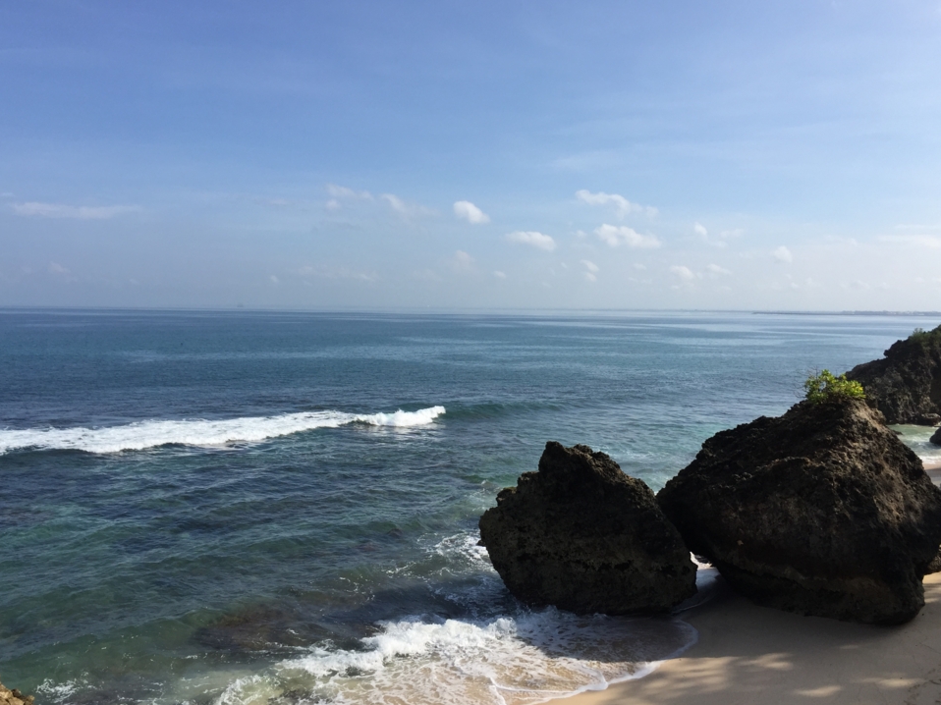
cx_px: 481
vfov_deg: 45.4
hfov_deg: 58.4
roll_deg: -2.4
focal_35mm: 31
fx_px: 842
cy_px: 330
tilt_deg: -1.6
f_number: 2.2
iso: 32
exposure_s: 1/2475
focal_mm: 4.15
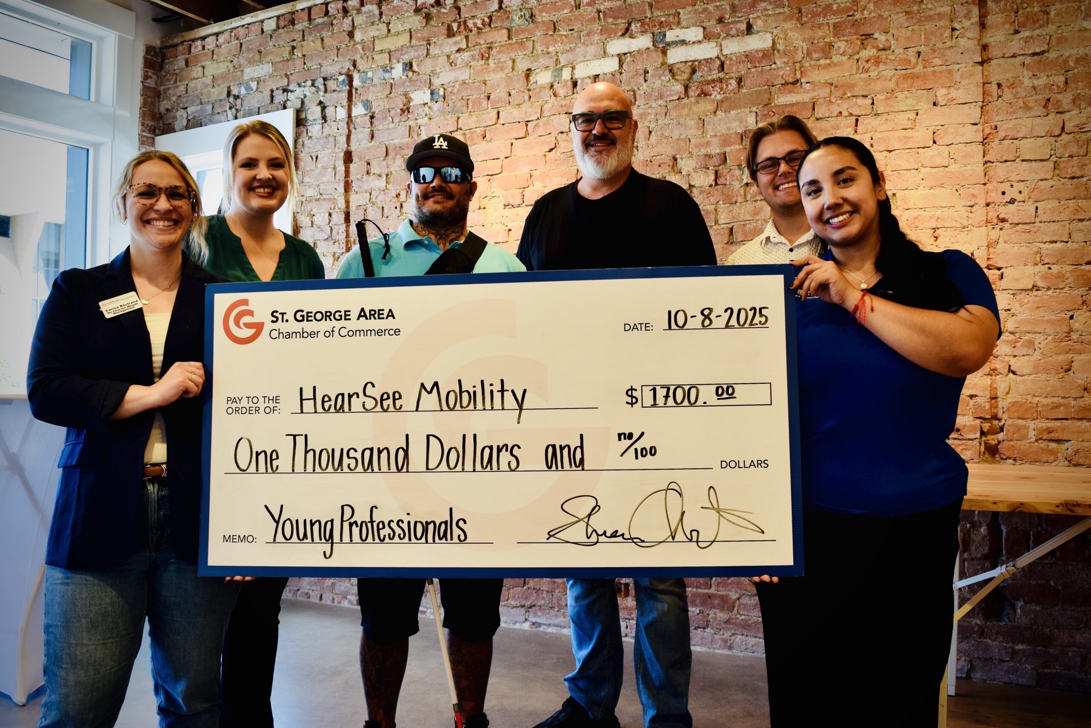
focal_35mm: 30
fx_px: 909
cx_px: 546
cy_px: 364
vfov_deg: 43.6
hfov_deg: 61.9
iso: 400
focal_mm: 20
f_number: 5.6
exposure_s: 1/60
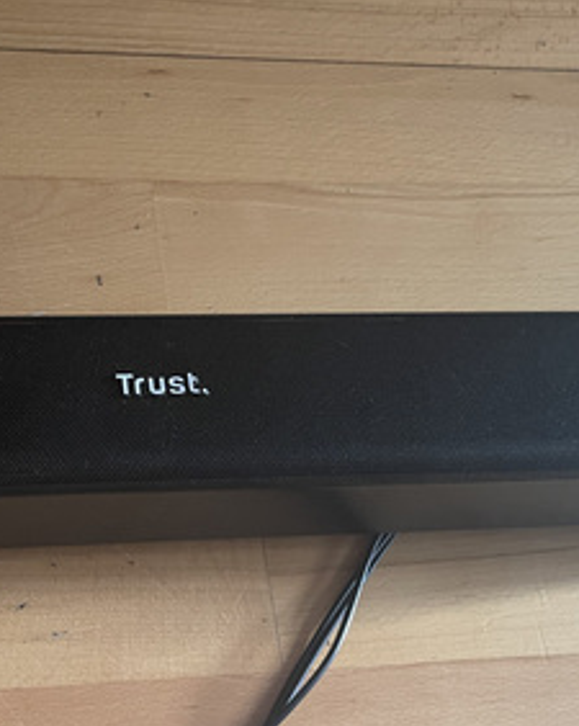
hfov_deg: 28.7
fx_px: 1116
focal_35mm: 52
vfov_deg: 35.9
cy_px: 425
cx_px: 157
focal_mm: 5.1
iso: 400
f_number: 1.6
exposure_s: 1/60
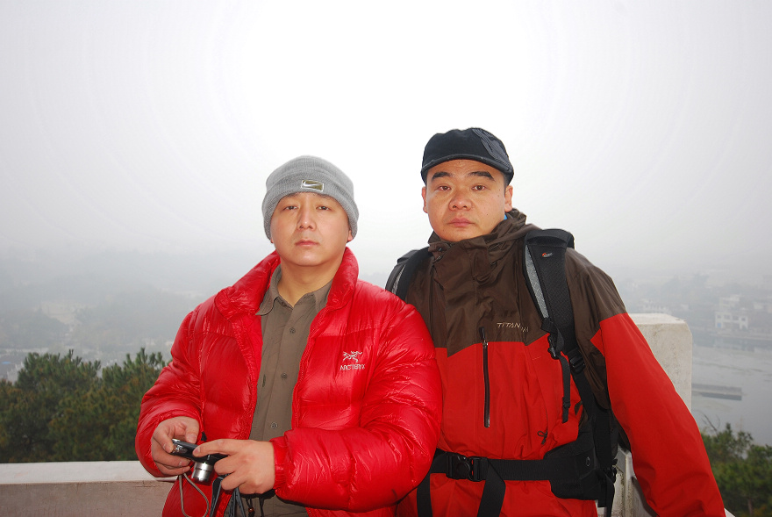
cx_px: 386
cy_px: 258
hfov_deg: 61.9
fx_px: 644
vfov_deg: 43.7
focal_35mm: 30
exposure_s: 1/1.5
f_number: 5.6
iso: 100
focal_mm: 20
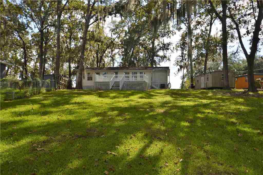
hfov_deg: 62.0
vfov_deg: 43.5
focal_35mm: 30
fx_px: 219
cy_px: 88
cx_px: 132
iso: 100
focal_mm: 20
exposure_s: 1/200
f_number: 8
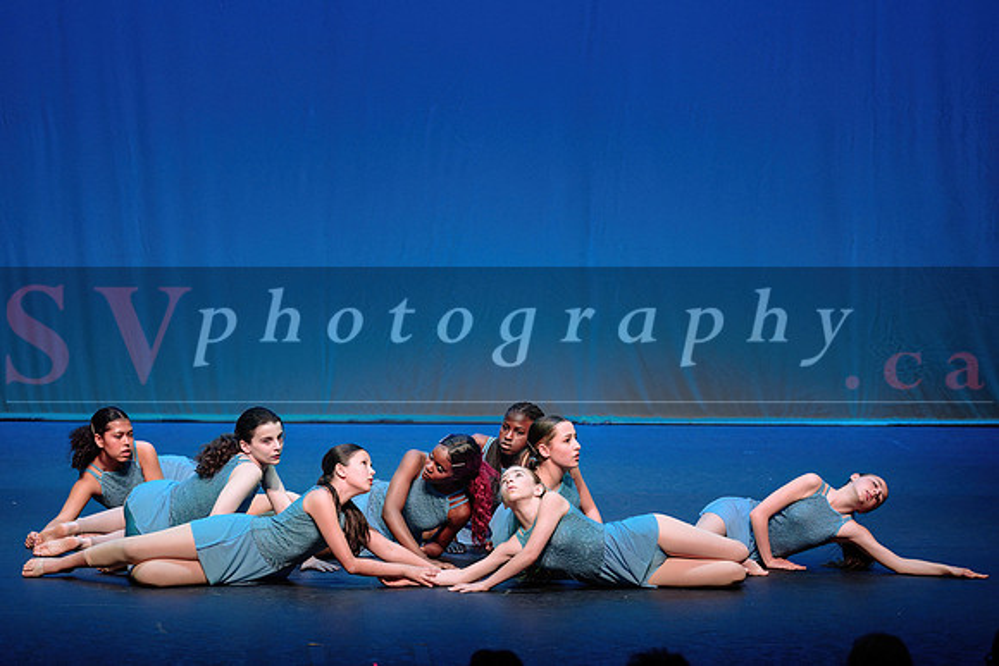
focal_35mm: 143
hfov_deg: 14.3
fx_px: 3976
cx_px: 496
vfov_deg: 9.6
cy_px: 301
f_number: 2.8
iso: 1250
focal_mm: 130
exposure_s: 1/500
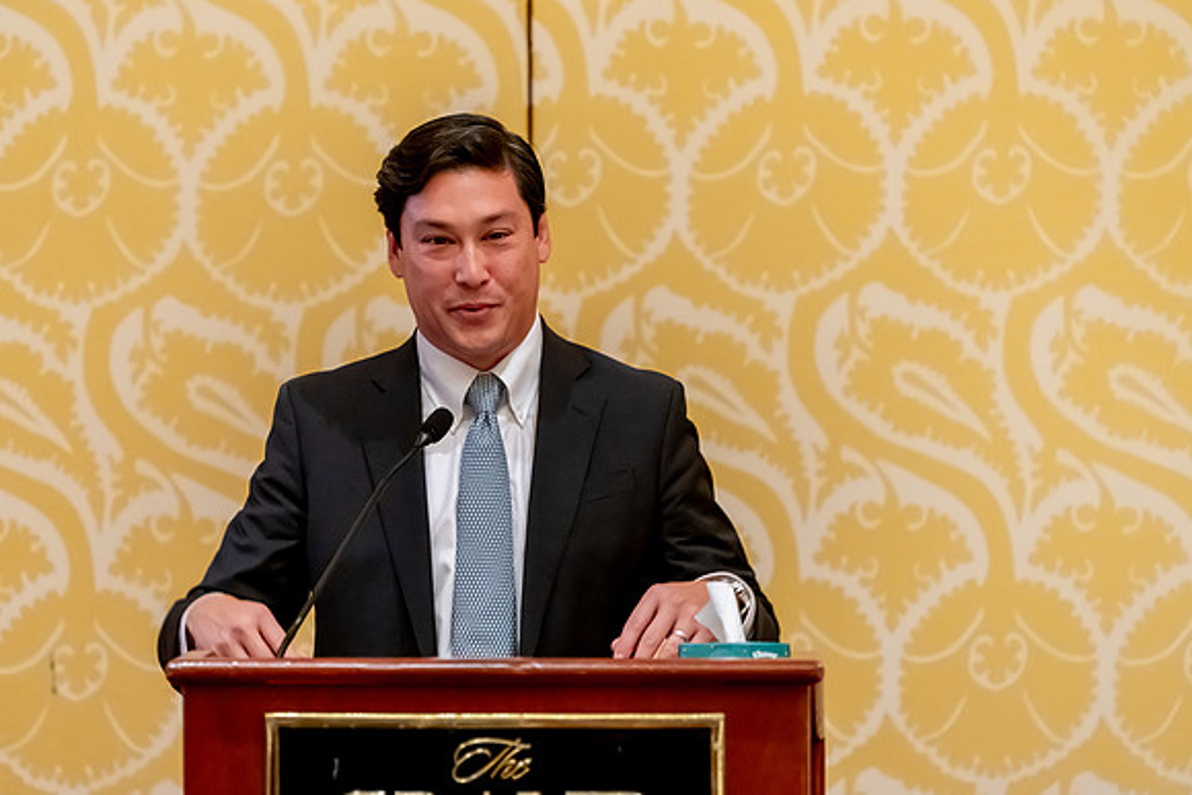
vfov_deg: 7.5
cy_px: 373
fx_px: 6094
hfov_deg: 11.2
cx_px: 557
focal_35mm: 184
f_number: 2.8
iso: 6400
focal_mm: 150
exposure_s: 1/160
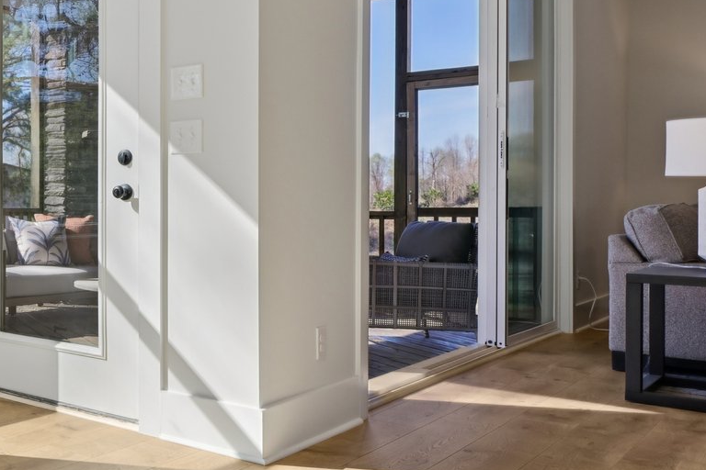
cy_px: 204
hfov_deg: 35.3
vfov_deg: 32.3
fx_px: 811
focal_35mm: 41
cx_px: -171
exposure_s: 1/125
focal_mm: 15.5
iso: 100
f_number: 8
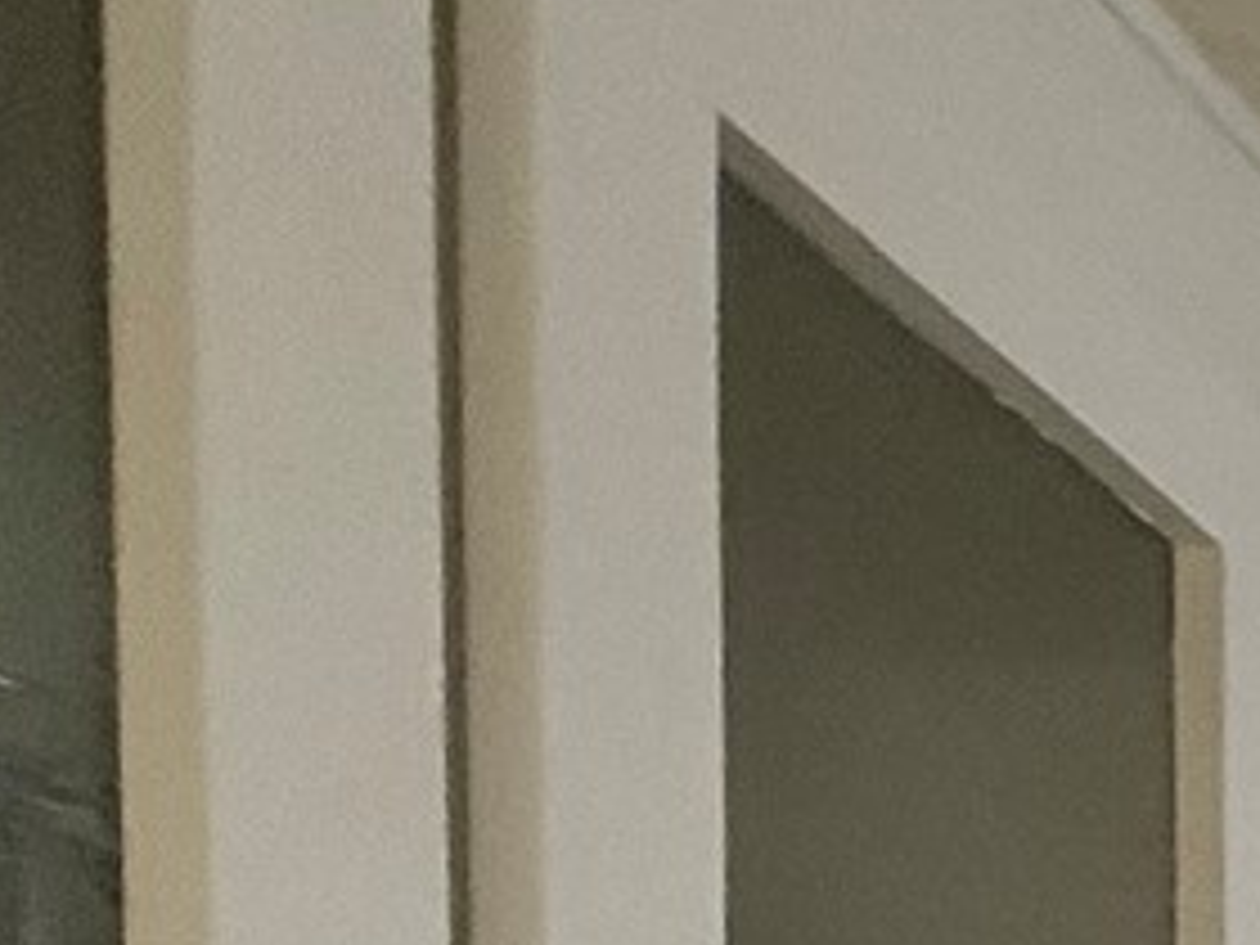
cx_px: 3550
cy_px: 2079
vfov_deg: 14.2
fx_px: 2912
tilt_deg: +0.5
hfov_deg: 12.5
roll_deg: +0.4
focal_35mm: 80
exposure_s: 1/120
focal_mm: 2.22
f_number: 2.2
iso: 320
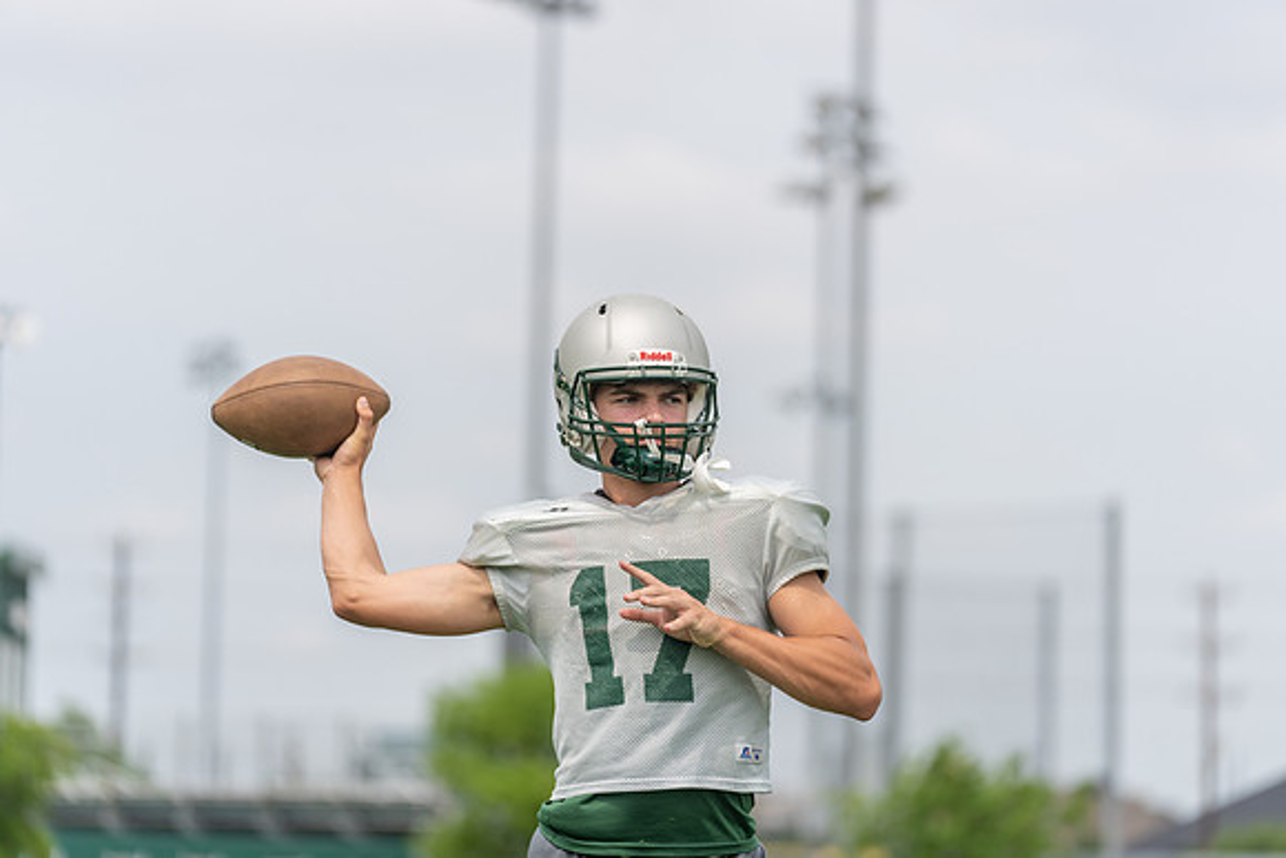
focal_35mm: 167
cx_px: 643
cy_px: 429
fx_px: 5967
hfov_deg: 12.3
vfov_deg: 8.2
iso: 100
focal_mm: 167
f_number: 3.2
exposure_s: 1/1250
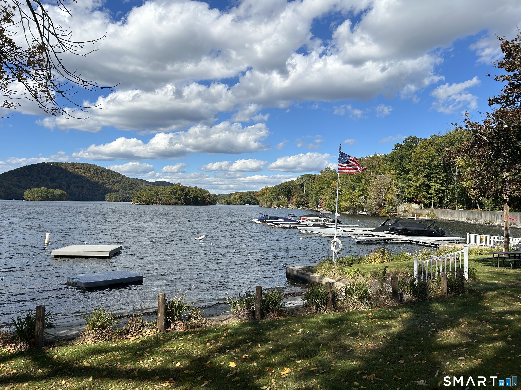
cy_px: 195
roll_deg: -0.1
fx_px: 391
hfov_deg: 67.3
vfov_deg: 53.1
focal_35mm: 26
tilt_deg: +1.4
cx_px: 260
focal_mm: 5.7
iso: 50
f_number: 1.5
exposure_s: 1/5319
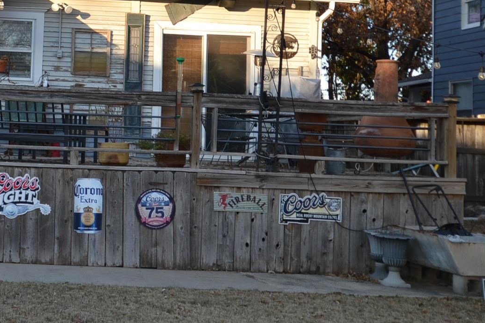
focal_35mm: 73
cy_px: 59
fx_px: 983
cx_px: -10
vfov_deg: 18.5
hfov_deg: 26.1
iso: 110
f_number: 4.5
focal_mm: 22
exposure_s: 1/125
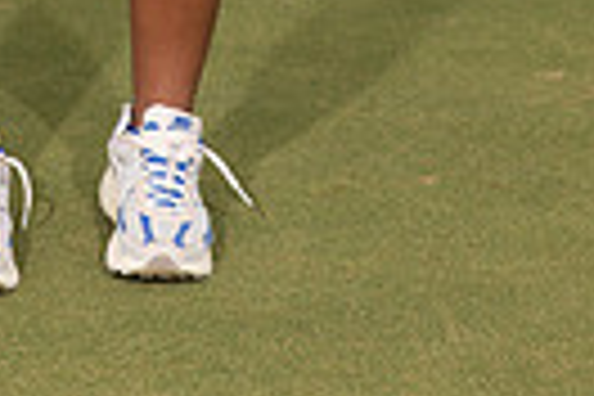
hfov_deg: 10.0
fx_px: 3382
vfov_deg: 6.4
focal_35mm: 205
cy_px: -562
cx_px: 50
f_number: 6.3
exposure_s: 1/320
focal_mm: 60
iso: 100
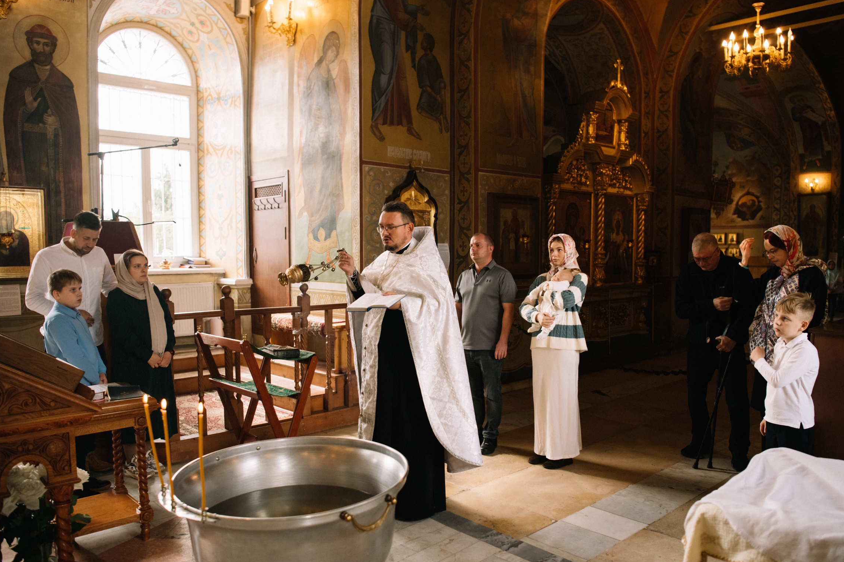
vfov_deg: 47.9
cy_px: 307
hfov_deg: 67.4
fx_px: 633
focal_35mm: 27
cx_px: 429
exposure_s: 1/320
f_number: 3.2
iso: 640
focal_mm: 24
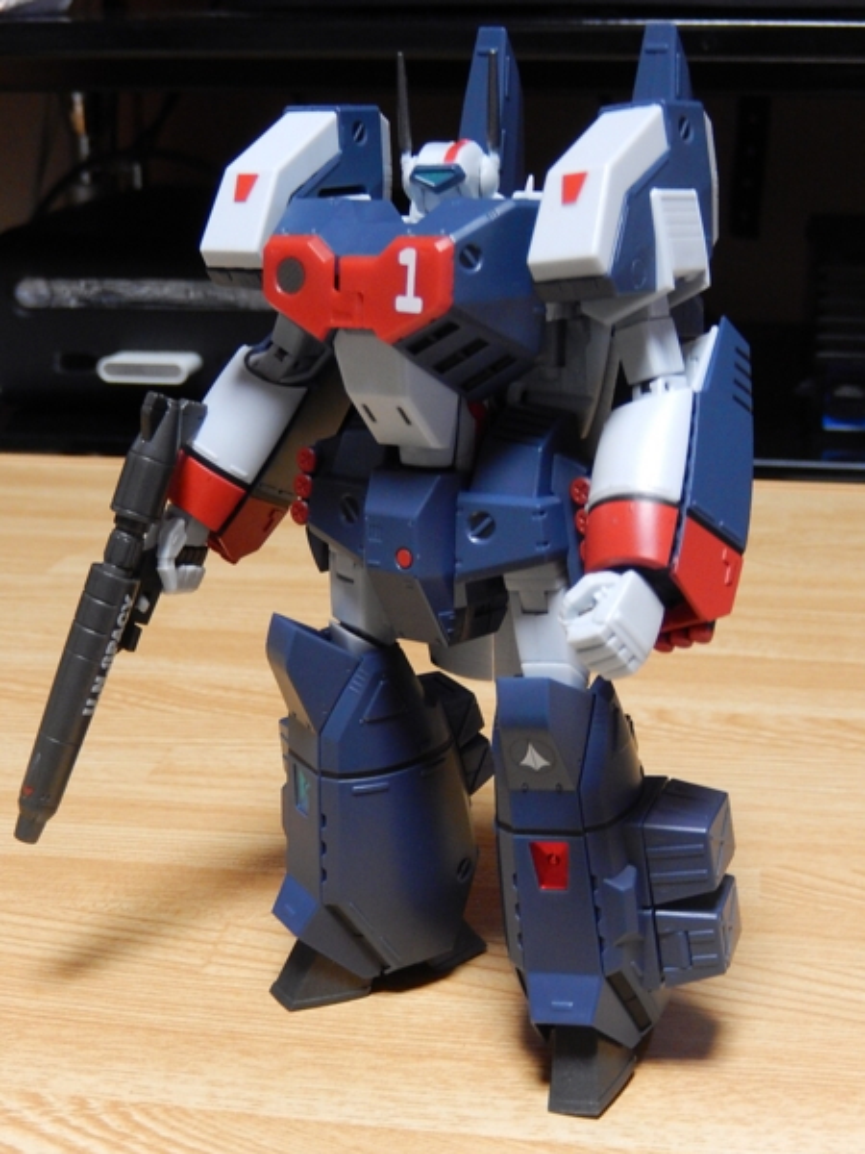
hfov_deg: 25.2
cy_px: 577
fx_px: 1932
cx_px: 432
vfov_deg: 33.2
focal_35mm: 58
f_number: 4.6
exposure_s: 1/8
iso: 640
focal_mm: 10.4
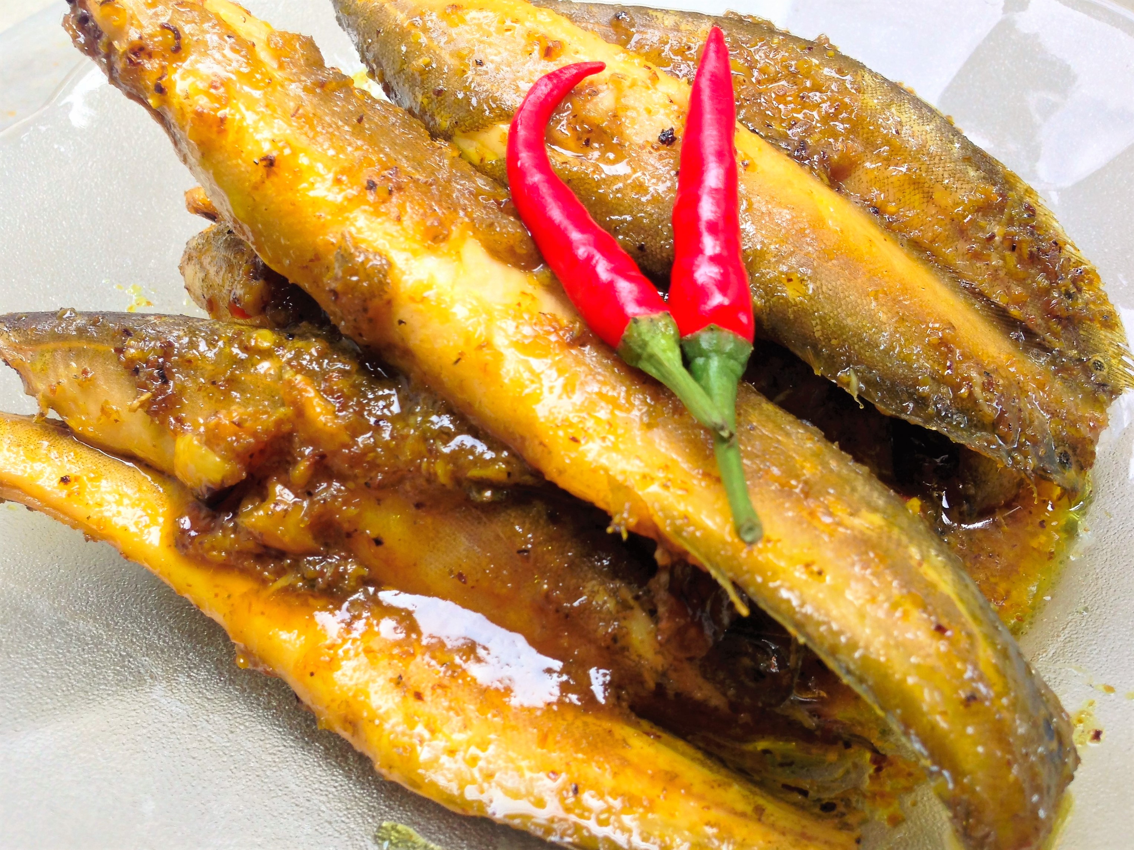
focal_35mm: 33
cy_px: 425
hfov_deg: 55.4
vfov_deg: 42.9
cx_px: 567
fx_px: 1081
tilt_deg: -48.4
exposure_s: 1/125
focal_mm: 4.12
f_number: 2.4
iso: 50
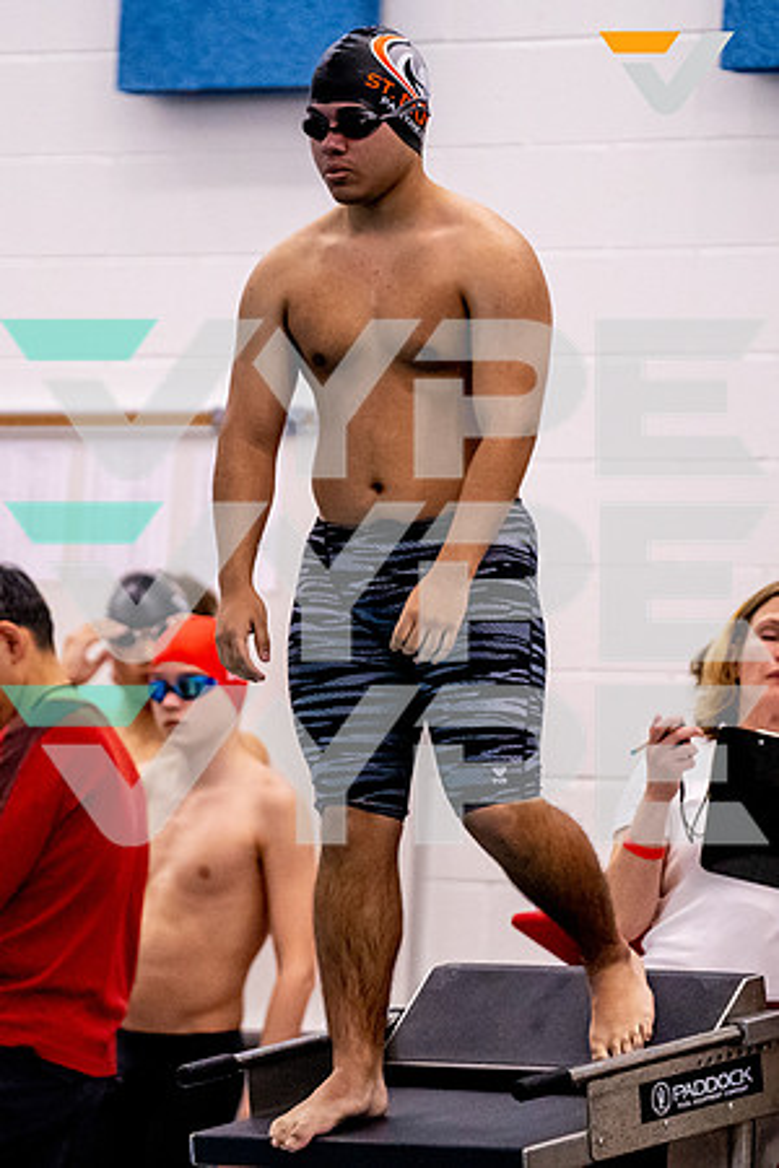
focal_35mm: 295
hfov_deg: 4.7
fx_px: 9578
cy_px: 574
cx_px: 369
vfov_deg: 7.0
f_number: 2.8
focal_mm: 184
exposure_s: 1/1600
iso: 6400
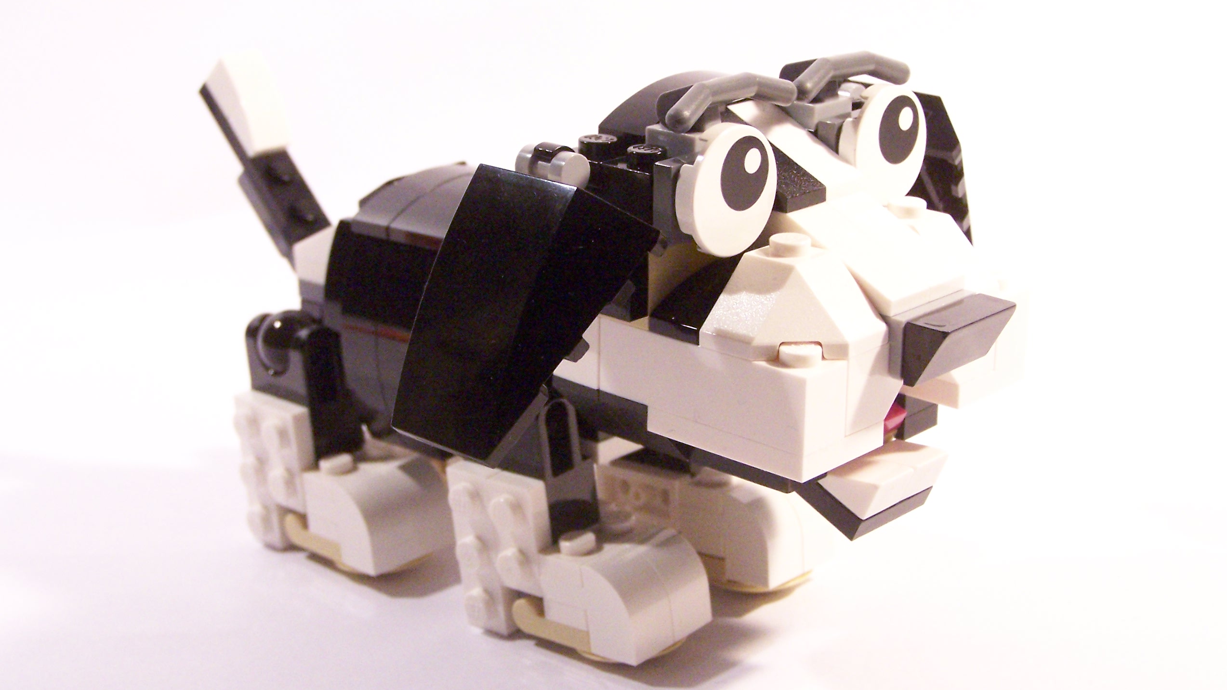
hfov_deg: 32.4
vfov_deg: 18.5
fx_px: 2115
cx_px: 613
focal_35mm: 65
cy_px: 313
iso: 400
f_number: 3.6
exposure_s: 1/30
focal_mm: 9.8
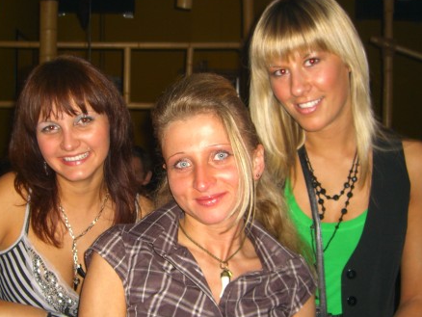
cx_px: 173
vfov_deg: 28.1
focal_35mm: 52
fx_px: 634
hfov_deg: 36.7
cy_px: 158
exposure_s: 1/60
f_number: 2.8
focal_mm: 7.9
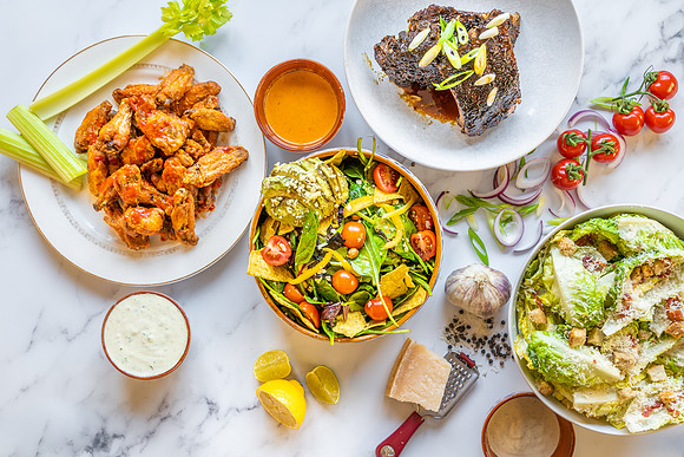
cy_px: 228
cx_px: 342
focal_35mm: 40
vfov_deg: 33.4
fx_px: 760
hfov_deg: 48.4
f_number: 7.1
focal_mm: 40
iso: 100
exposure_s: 1.6
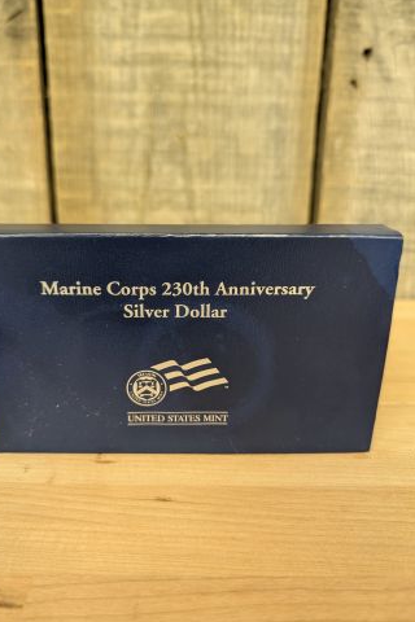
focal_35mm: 26
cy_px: 316
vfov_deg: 69.4
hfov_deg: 49.5
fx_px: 450
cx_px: 185
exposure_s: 1/24
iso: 349
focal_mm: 6.9
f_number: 1.68
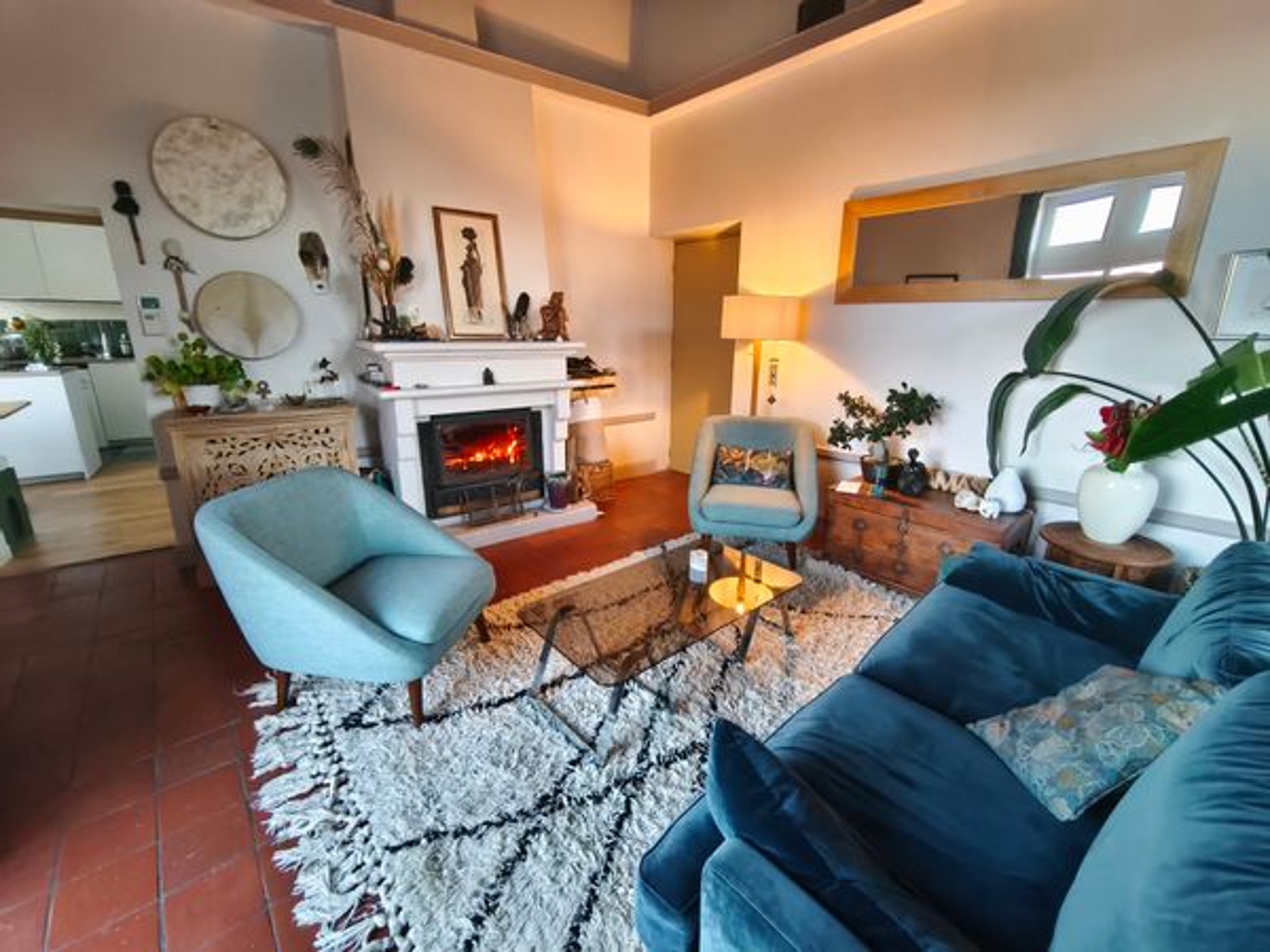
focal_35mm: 15
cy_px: 476
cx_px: 635
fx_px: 550
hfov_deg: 98.2
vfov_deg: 81.7
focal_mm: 1.91
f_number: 2.2
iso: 1600
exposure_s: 1/25
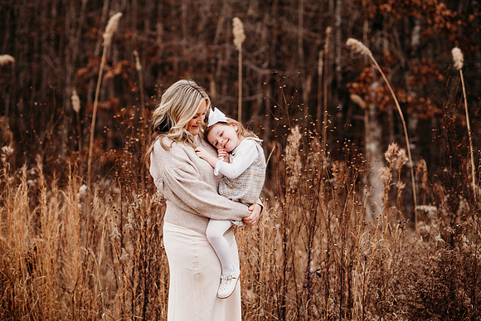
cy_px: 160
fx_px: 1136
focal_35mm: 85
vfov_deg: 16.1
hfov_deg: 23.9
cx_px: 240
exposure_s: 1/320
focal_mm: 85
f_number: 2.5
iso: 125
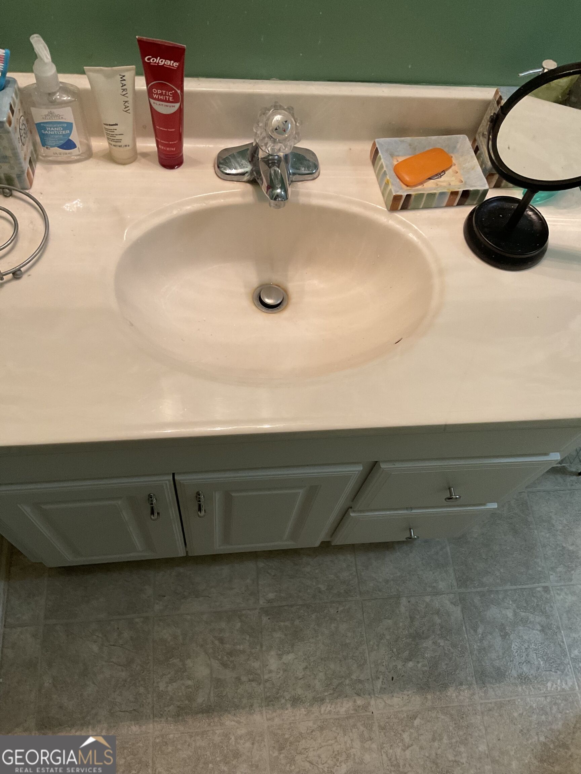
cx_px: 290
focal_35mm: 29
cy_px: 387
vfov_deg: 61.7
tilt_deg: -61.3
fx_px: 649
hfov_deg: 48.2
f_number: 1.8
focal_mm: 3
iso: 125
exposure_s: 1/60
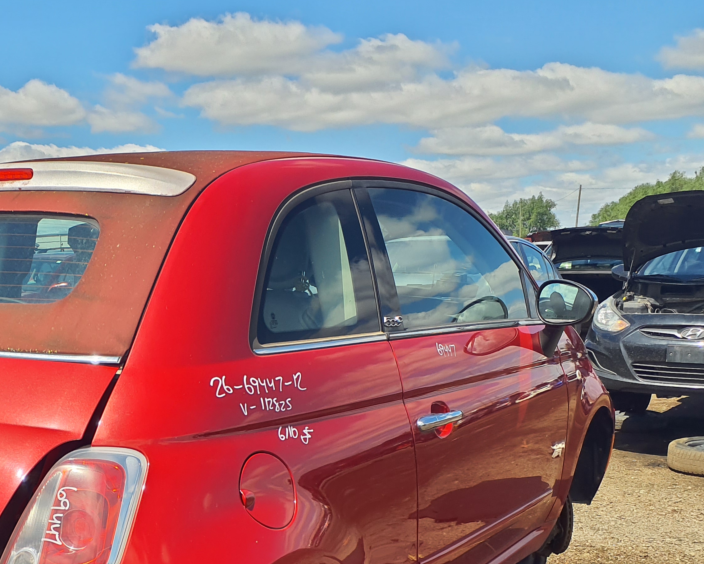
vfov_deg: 30.6
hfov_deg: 36.9
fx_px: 1000
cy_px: 463
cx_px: 107
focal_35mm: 48
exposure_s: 1/1548
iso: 40
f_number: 1.9
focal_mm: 3.58
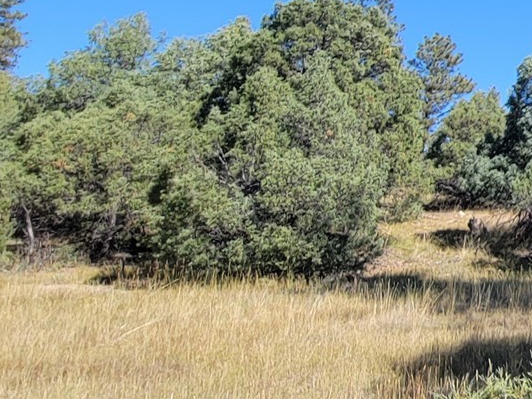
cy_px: 8
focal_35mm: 50
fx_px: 768
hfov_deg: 24.6
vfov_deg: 27.6
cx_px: 878
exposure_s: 1/848
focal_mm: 2.2
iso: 50
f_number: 2.2
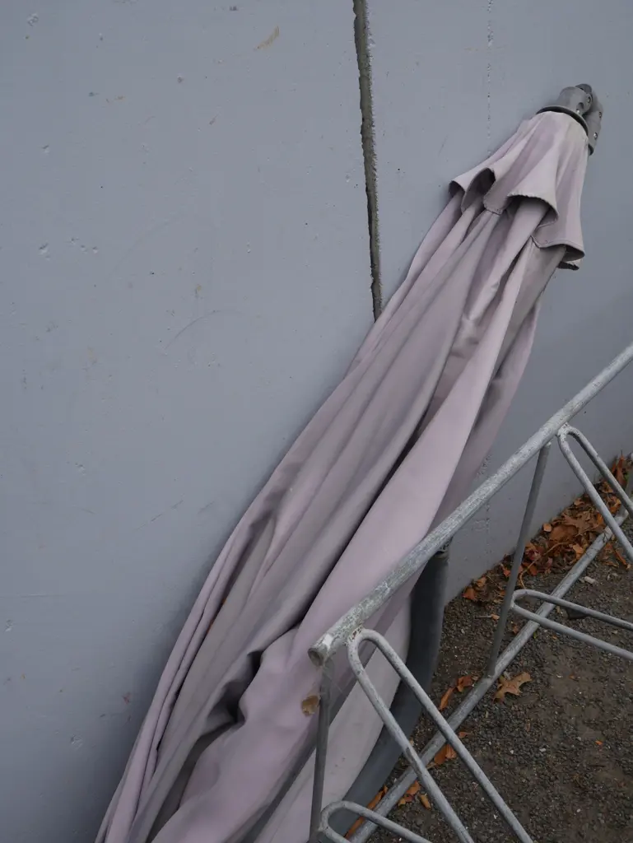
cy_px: 422
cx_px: 316
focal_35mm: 40
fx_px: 974
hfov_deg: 36.0
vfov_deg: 46.8
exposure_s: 1/200
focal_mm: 20
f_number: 5.6
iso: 200
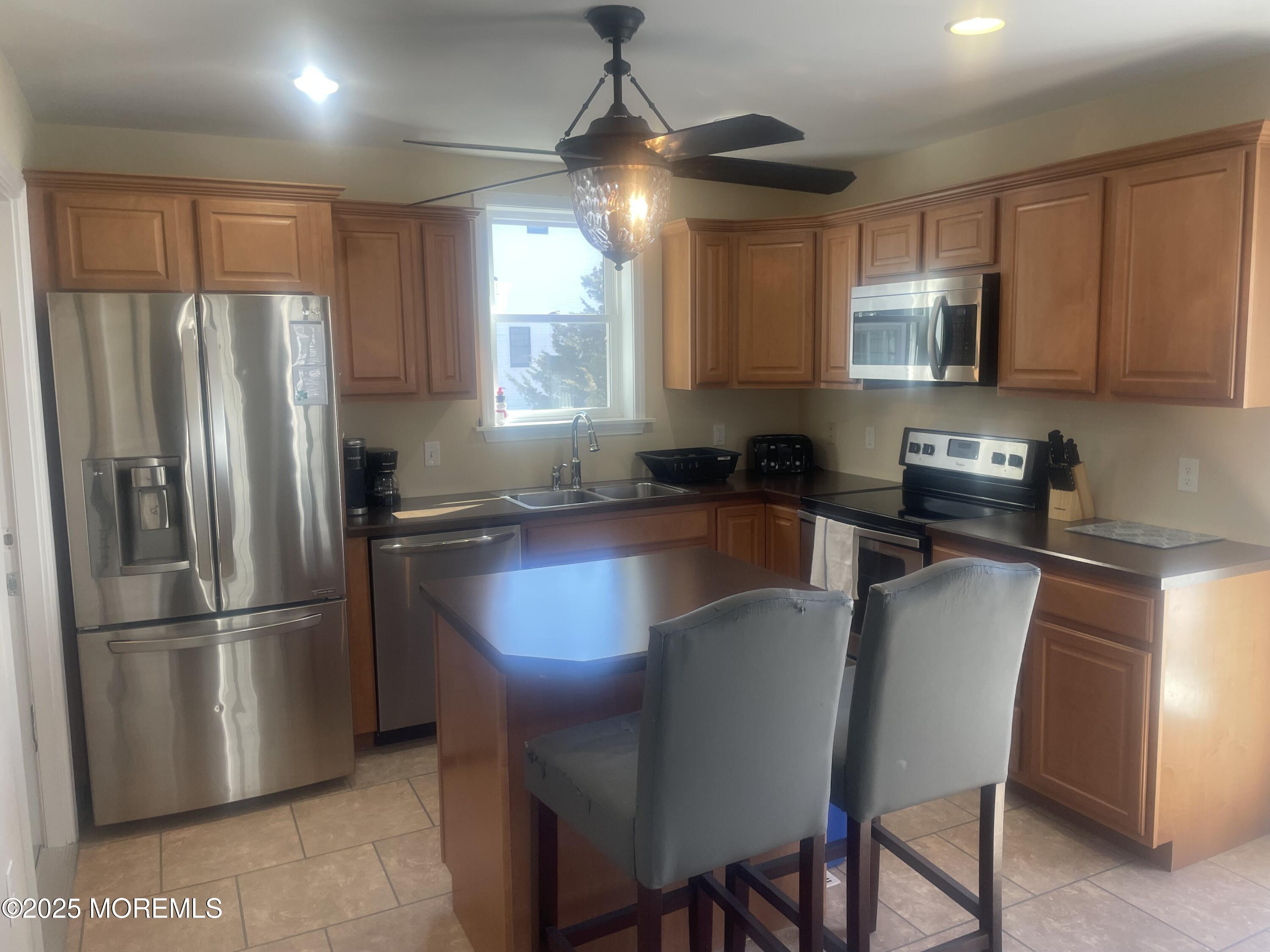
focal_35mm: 26
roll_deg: +1.4
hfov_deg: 67.3
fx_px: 954
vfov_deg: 53.1
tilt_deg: -7.9
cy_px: 476
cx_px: 635
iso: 64
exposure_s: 1/120
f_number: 1.6
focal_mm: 4.2
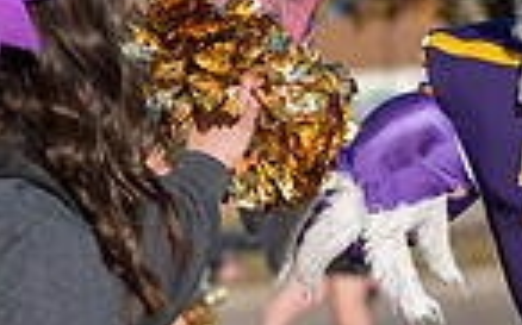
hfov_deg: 6.0
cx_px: 486
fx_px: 4947
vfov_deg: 3.8
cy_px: 2
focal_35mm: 348
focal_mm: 86
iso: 64
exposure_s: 1/640
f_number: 4
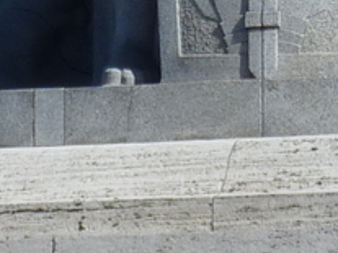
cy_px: -34
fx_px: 8968
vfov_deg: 1.6
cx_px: 364
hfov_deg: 2.2
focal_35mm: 919
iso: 80
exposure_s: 1/640
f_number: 5.6
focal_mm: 19.5
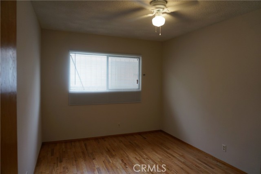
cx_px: 130
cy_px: 87
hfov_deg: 73.8
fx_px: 174
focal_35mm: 24
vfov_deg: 53.0
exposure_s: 1/60
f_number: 4
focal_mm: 16
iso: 250
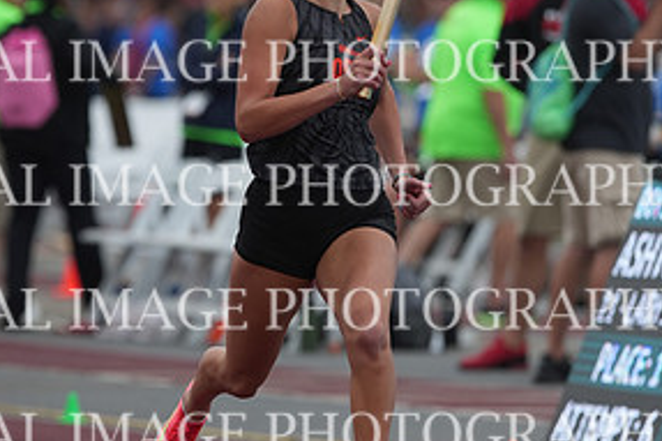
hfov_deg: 3.4
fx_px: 11155
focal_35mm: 607
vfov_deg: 2.3
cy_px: 247
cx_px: 250
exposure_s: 1/2000
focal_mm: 300
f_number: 4
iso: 400
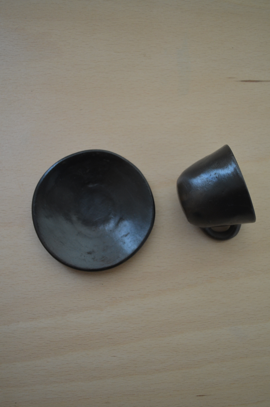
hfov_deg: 36.7
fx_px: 407
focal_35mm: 36
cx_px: 135
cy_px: 204
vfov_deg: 53.2
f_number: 4
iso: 800
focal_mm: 24
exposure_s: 1/60
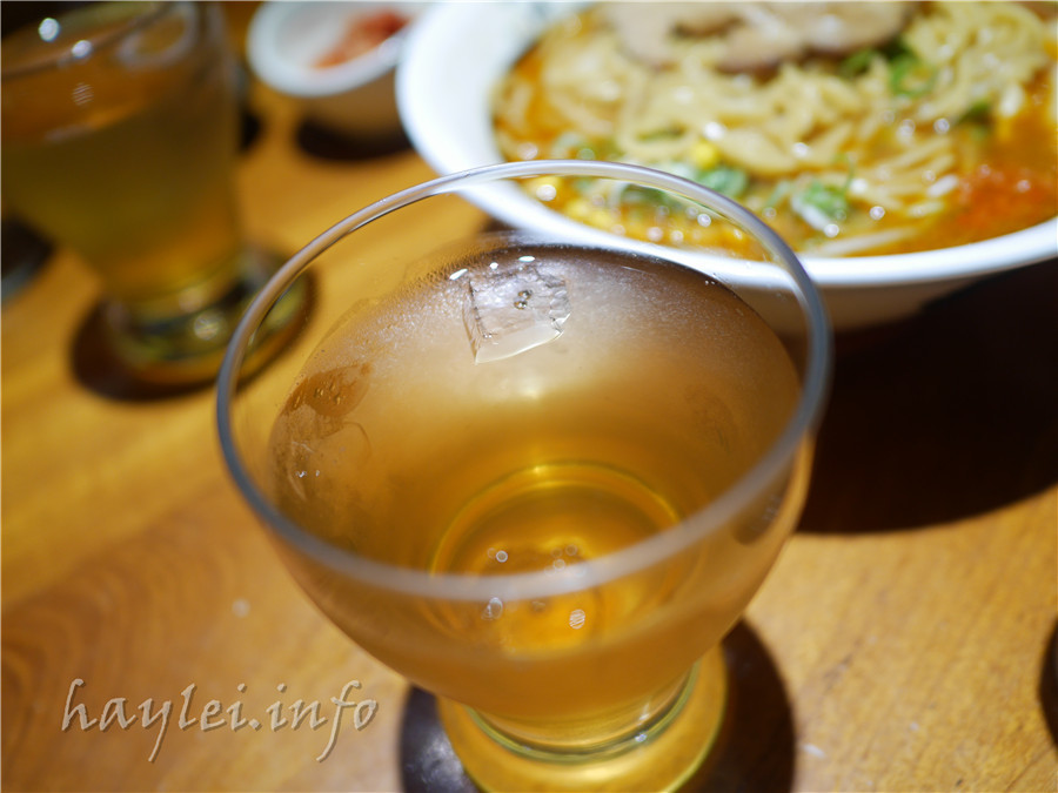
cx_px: 529
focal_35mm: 30
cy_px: 396
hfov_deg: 60.0
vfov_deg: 46.8
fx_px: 917
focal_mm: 15
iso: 200
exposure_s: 1/80
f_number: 1.7
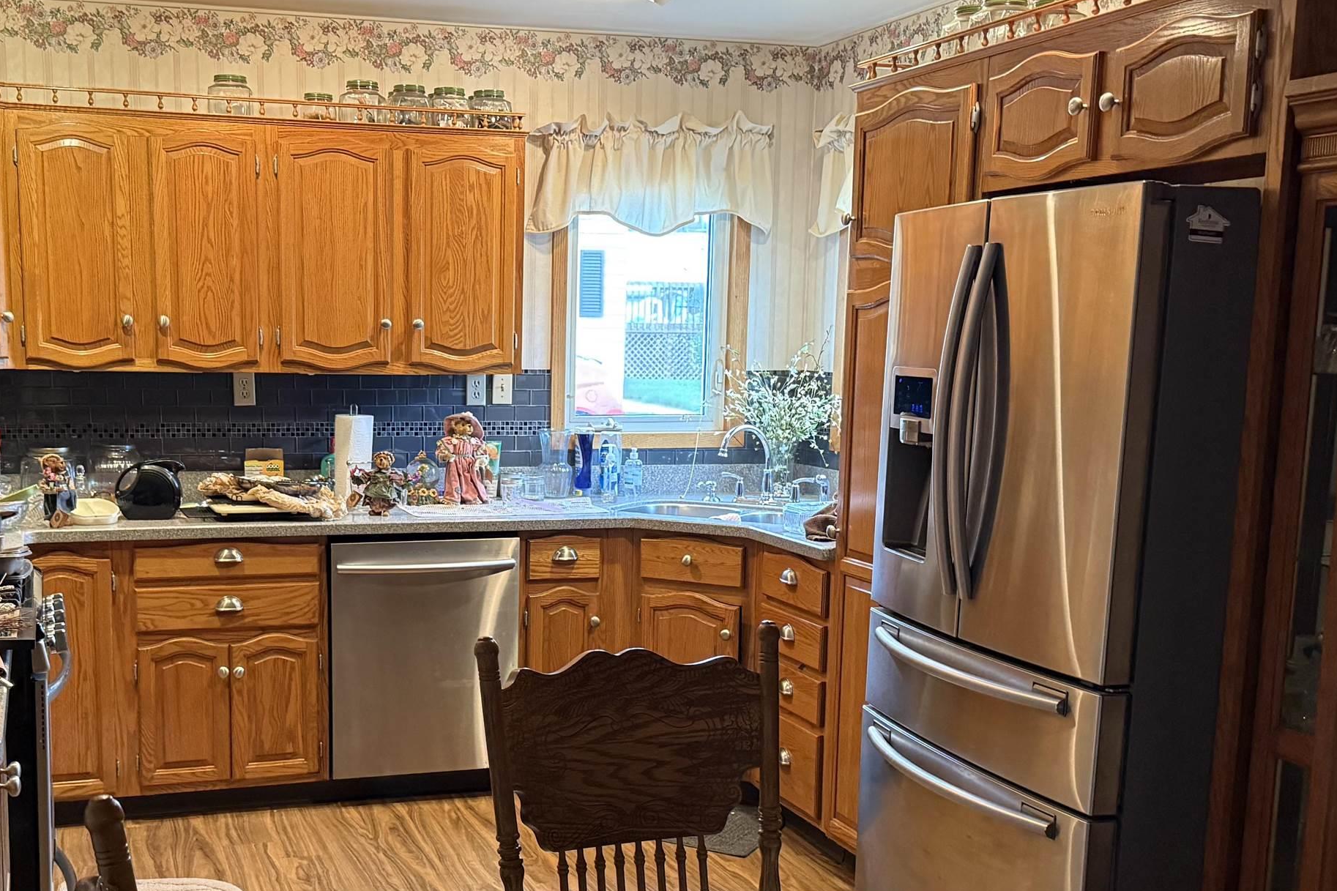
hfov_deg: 46.1
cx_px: 513
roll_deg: -1.3
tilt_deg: -9.2
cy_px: 572
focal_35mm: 42
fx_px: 1560
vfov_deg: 31.7
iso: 500
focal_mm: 6.76
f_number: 1.78
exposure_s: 1/60
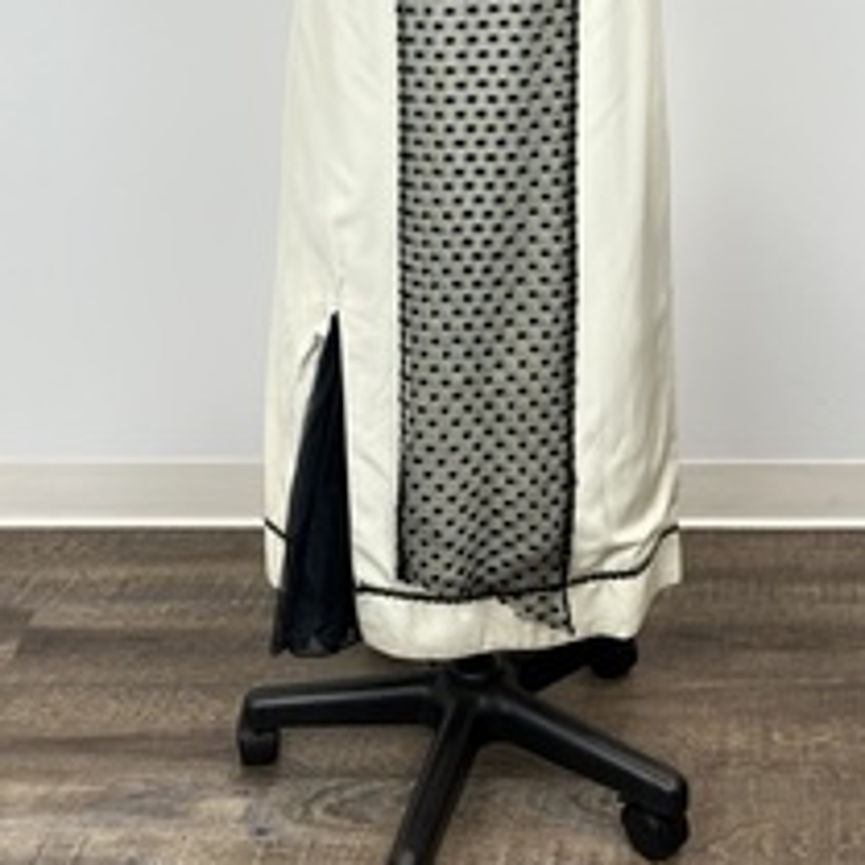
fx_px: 1244
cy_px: 62
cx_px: 472
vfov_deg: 35.7
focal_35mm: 44
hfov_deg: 38.3
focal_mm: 5.7
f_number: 1.5
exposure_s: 1/120
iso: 64
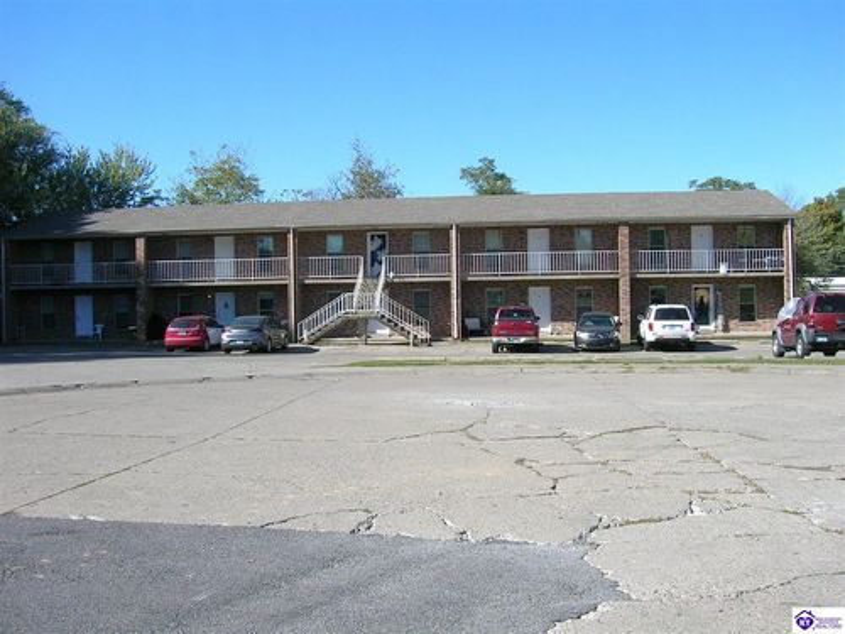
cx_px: 422
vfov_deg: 40.7
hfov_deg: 52.6
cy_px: 317
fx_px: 854
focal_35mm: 35
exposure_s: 1/291
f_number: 4.8
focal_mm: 5.4
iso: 50
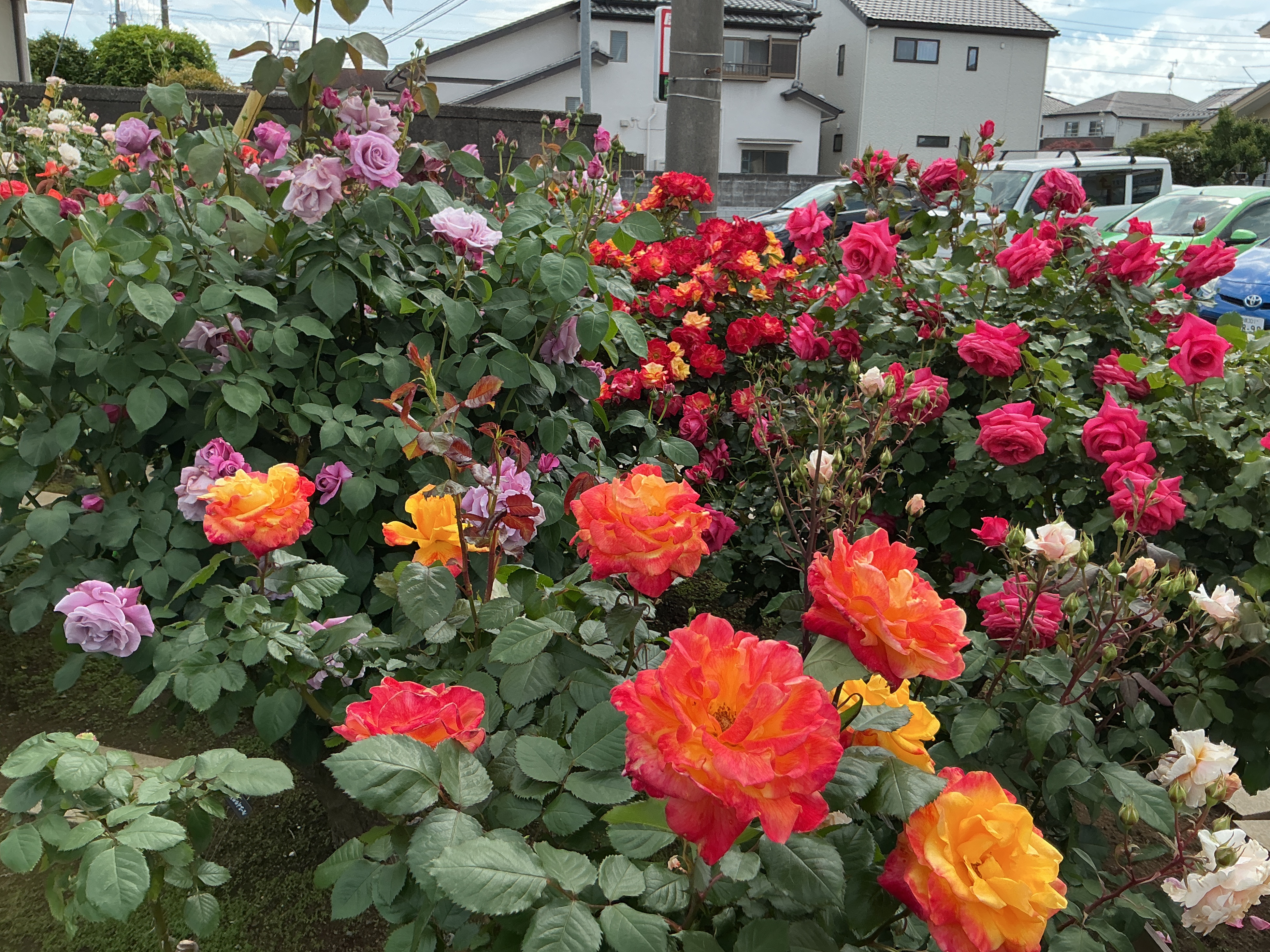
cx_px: 645
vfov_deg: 46.8
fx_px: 1101
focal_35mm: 30
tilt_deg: -15.0
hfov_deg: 60.0
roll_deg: -1.8
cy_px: 462
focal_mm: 3
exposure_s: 1/568
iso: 25
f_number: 1.8
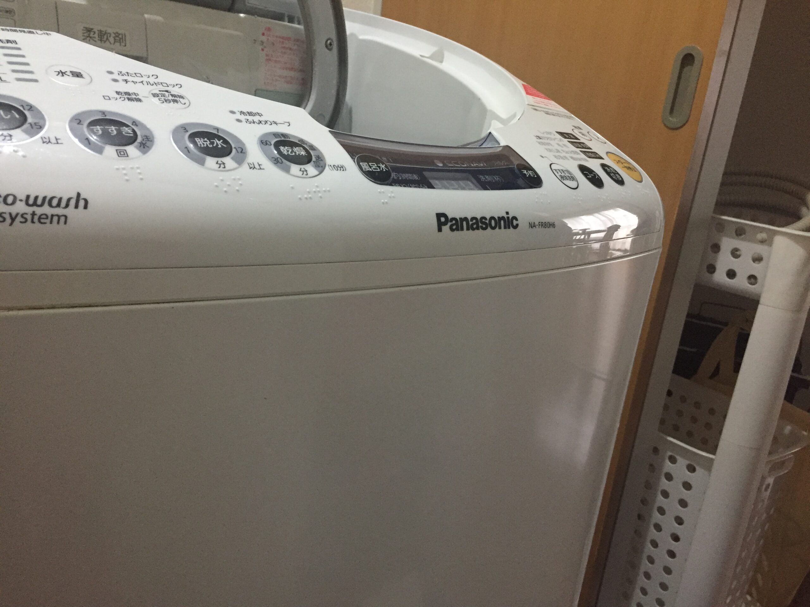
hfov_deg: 61.7
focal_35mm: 29
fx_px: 679
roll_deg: -7.4
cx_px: 405
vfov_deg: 48.2
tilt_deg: -16.9
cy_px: 304
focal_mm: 4.15
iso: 250
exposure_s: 1/33
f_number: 2.2
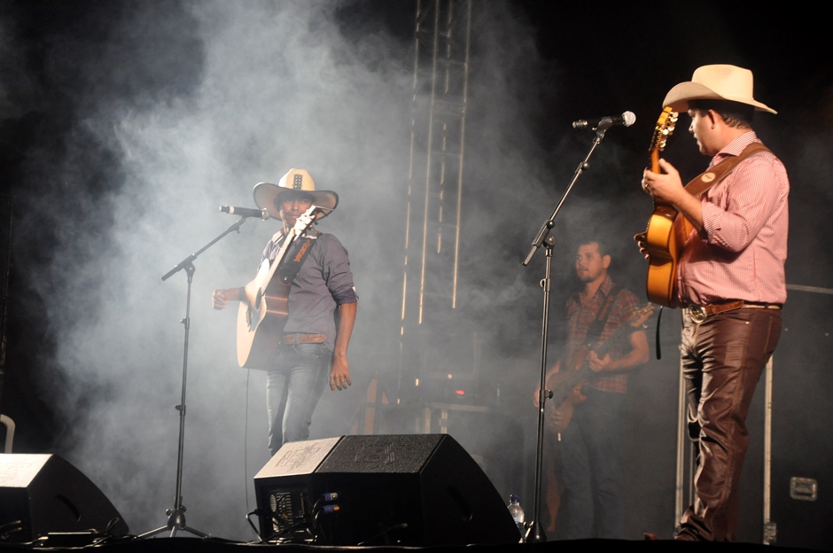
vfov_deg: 11.4
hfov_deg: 17.1
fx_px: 2773
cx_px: 416
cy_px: 276
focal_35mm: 120
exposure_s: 1/100
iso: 1250
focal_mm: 80
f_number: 5.3
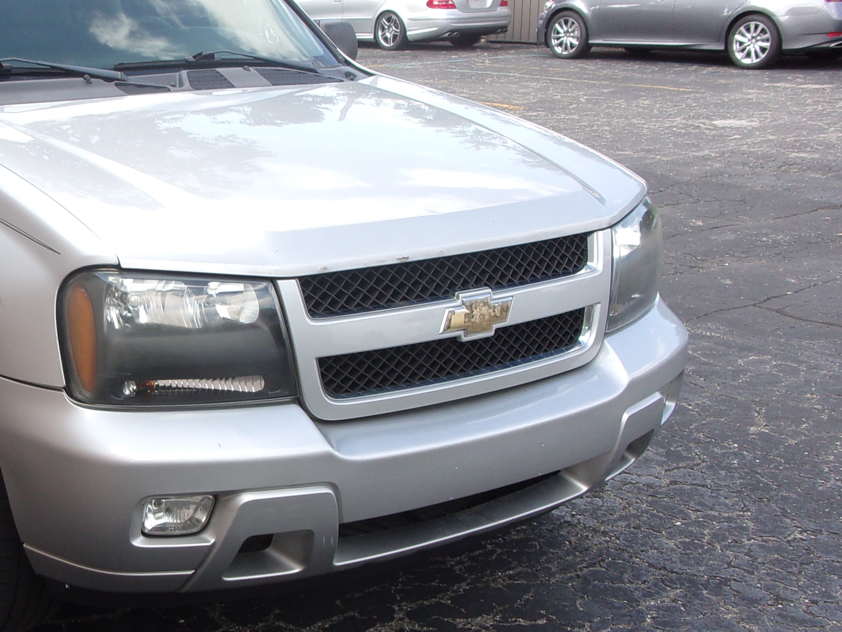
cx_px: 156
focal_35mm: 56
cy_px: 347
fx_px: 1362
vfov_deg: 26.1
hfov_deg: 33.3
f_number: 3.9
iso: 80
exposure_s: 1/150
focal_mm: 5.1
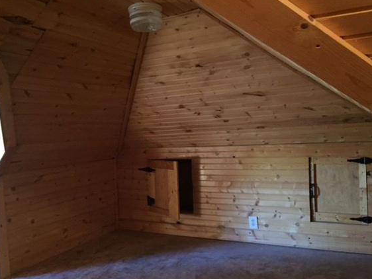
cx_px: 187
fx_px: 355
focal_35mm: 33
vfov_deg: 42.9
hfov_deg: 55.3
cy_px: 151
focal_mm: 4.15
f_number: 2.2
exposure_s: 1/15
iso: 400
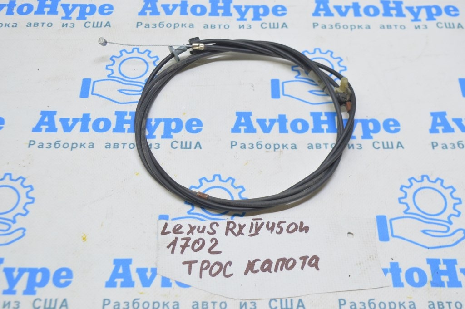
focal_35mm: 51
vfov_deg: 26.4
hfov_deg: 38.9
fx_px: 658
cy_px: 154
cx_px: 232
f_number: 5.6
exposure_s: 1/20
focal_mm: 34
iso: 400
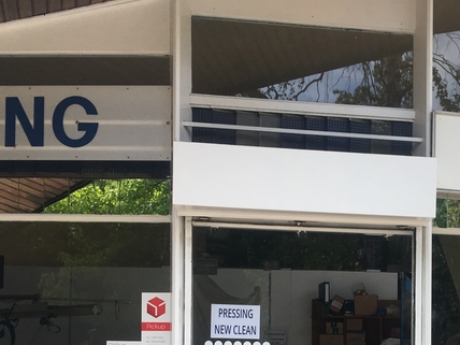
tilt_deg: -1.0
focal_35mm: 65
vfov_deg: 21.7
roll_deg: +0.0
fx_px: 864
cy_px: 349
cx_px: 422
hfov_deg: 28.6
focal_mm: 4.15
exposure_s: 1/416
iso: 25
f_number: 2.2
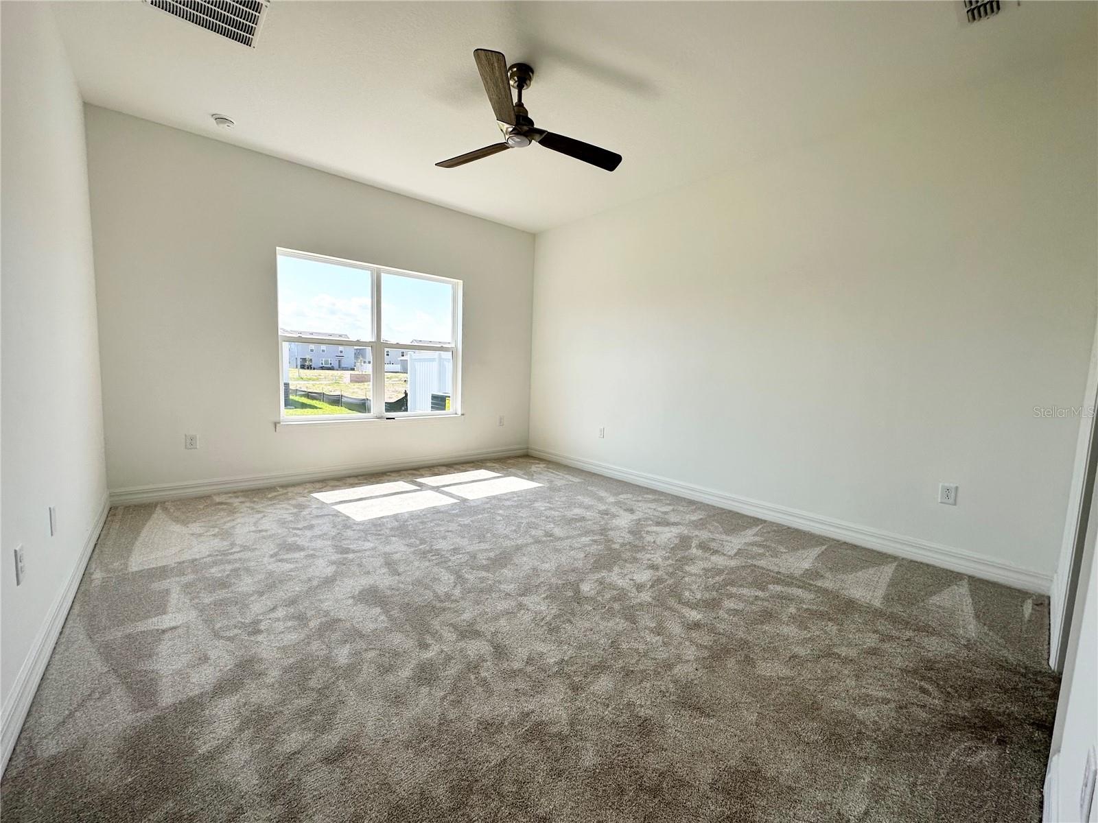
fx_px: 444
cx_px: 549
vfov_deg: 85.7
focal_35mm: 14
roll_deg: -2.0
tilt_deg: -6.1
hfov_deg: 102.1
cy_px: 412
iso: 40
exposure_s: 1/394
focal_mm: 2.22
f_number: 2.2
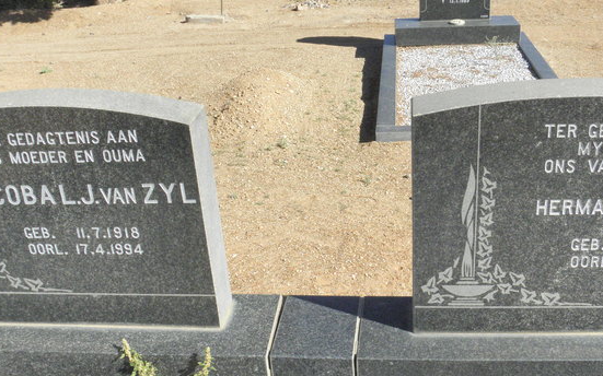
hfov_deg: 49.2
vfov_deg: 32.0
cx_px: 339
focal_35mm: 40
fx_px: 657
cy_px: 179
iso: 200
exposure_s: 1/640
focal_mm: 4.6
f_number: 6.3
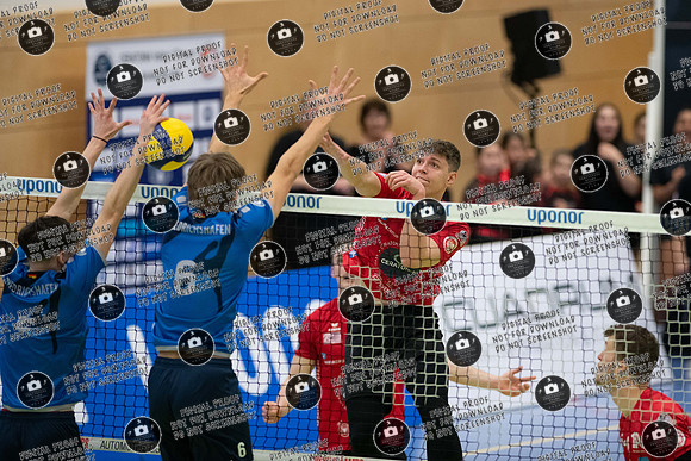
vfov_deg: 3.6
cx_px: 413
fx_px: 7309
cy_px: 168
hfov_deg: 5.4
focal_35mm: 381
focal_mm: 300
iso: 2800
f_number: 3.2
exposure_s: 1/1000
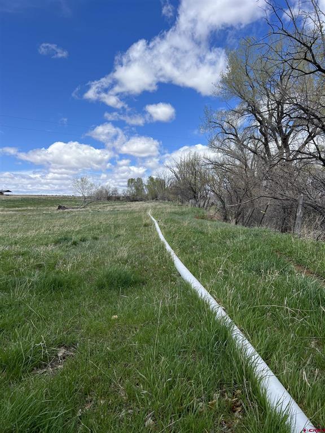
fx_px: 325
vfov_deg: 67.3
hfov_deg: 53.1
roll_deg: +0.7
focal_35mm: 26
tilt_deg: -1.8
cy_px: 216
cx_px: 162
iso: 50
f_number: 1.5
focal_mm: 5.7
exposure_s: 1/3356
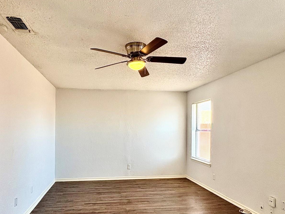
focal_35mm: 24
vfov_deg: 56.3
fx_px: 198
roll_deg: +0.1
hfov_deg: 71.4
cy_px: 131
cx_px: 127
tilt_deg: -0.6
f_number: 2.2
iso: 160
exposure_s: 1/120
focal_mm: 2.22
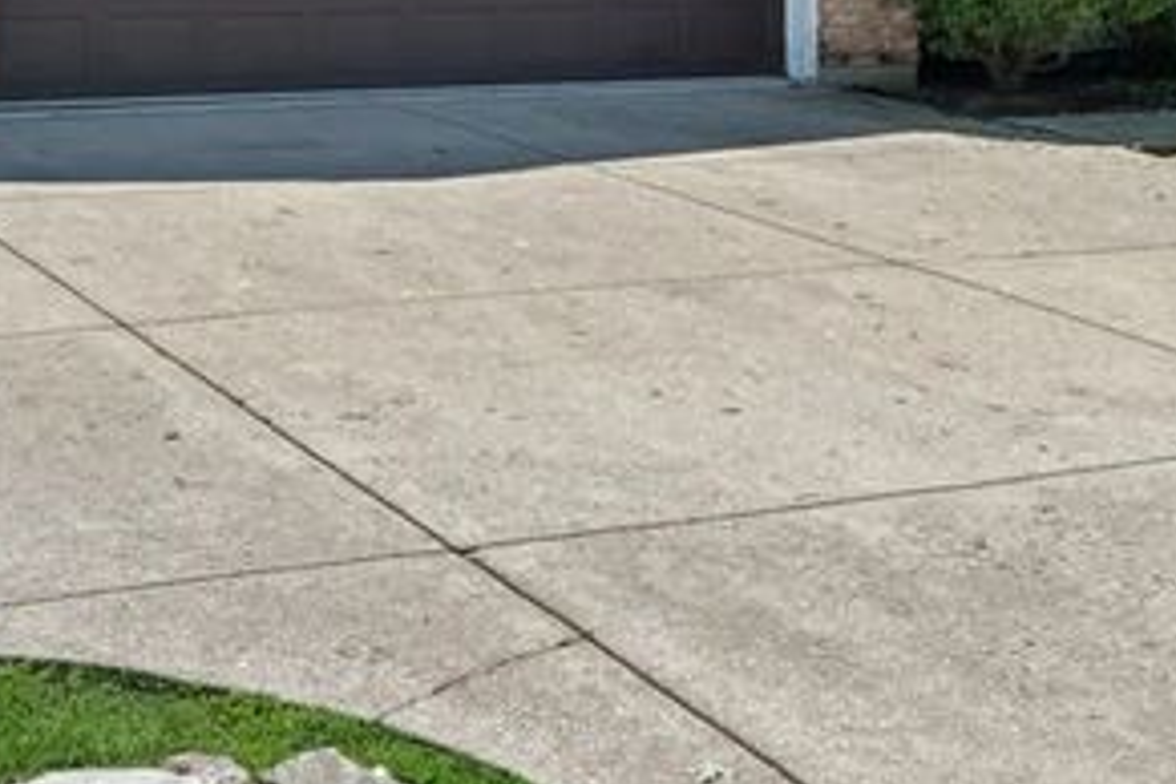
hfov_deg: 27.3
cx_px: 659
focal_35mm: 74
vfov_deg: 17.8
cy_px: -87
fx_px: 2417
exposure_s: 1/400
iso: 250
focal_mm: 14
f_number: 8
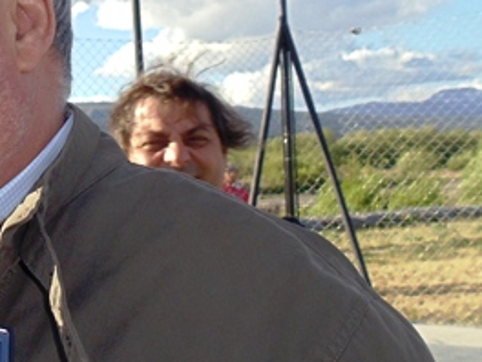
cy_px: 126
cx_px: 11
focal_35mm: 121
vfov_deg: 12.2
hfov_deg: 16.0
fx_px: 1685
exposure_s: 1/125
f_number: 7.5
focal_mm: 6.81
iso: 100
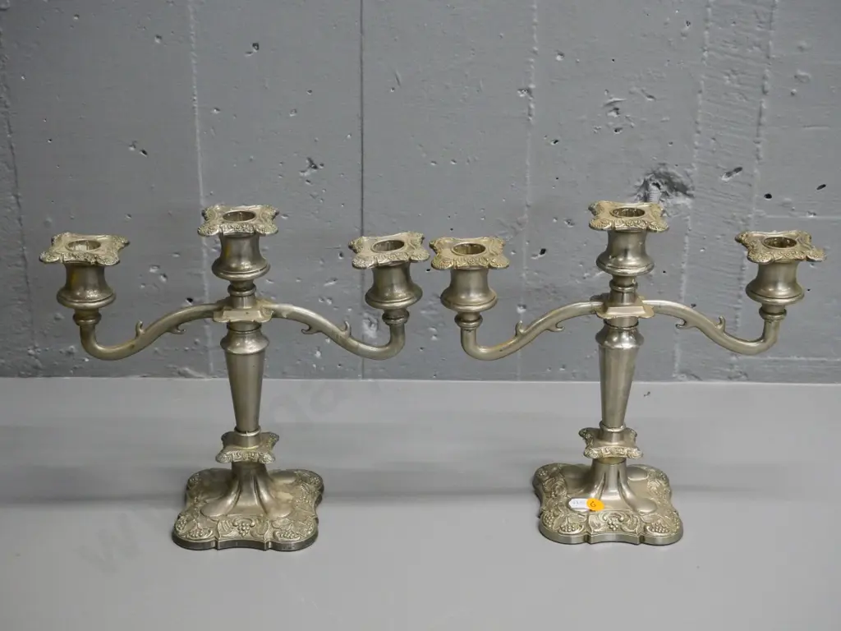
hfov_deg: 34.3
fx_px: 1361
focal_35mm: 56
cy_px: 316
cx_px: 420
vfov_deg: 26.1
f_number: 6.3
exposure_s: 1/125
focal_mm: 28
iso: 3200
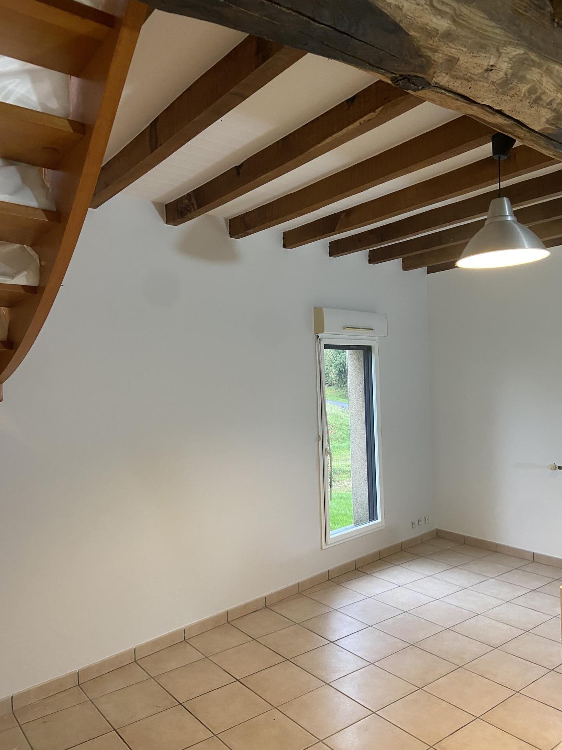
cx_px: 281
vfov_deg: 67.3
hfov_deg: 53.1
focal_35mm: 26
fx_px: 563
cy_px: 375
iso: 250
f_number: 1.8
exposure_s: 1/50
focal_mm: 4.25
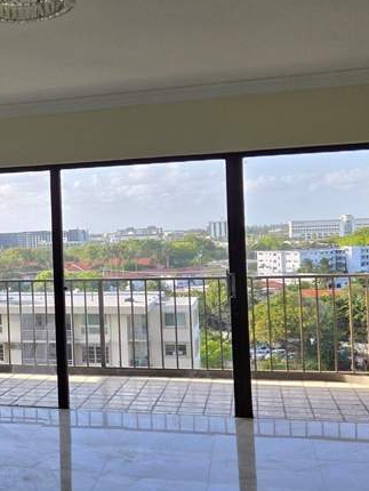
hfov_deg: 23.8
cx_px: -54
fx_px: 809
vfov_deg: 33.8
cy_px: 238
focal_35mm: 57
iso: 80
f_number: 1.8
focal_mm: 5.4
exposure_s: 1/970
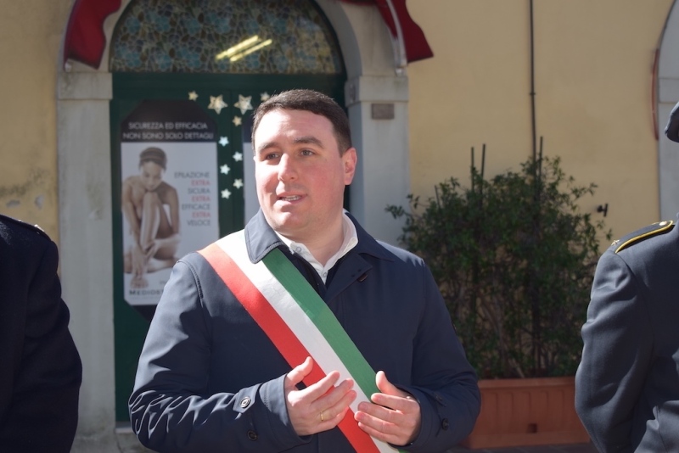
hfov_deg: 28.1
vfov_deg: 18.9
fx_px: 1358
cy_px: 226
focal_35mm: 72
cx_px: 340
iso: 100
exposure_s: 1/160
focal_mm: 48
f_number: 6.3
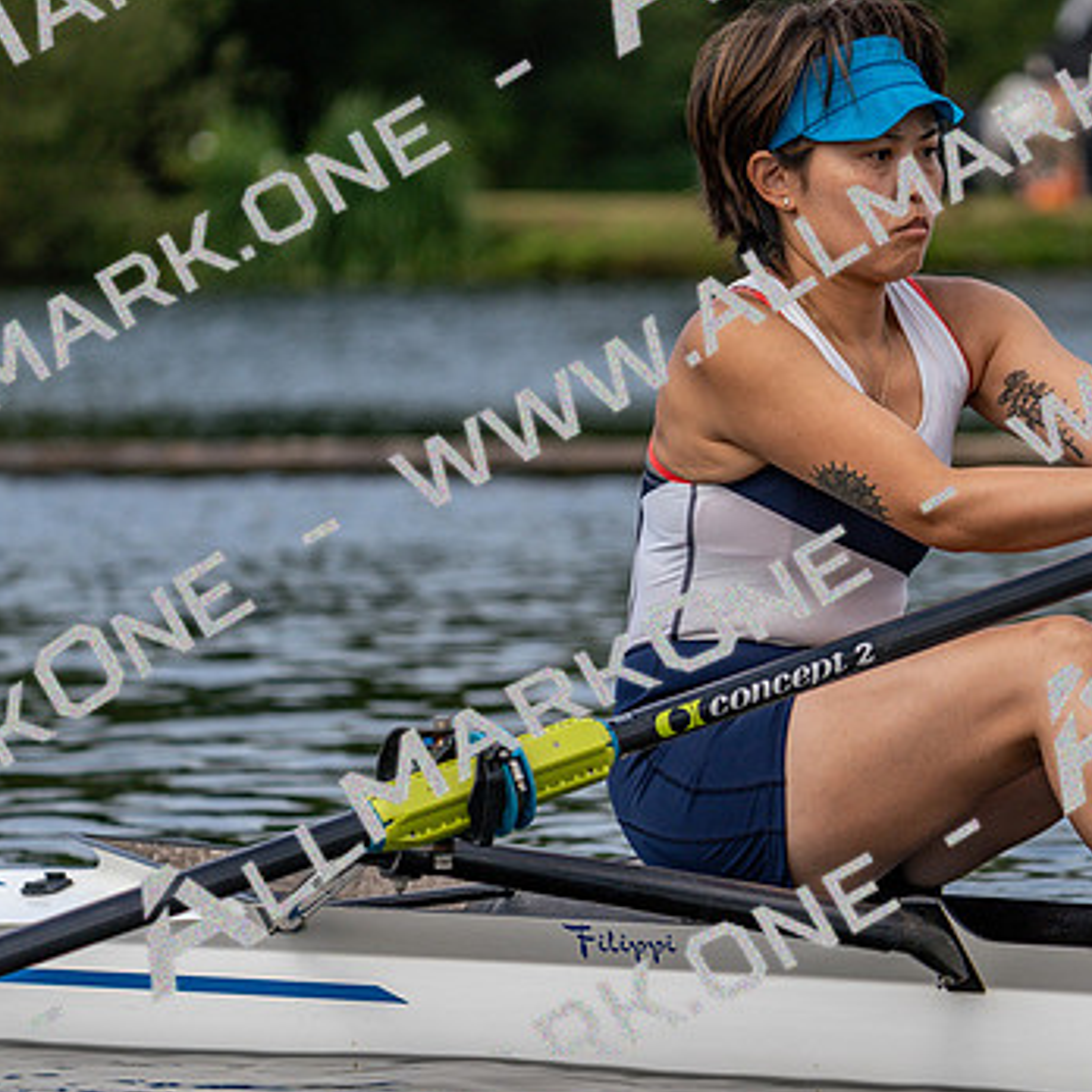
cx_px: 778
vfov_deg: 6.2
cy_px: 516
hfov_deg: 6.2
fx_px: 10100
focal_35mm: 283
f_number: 5.6
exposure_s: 1/1600
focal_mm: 200
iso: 320
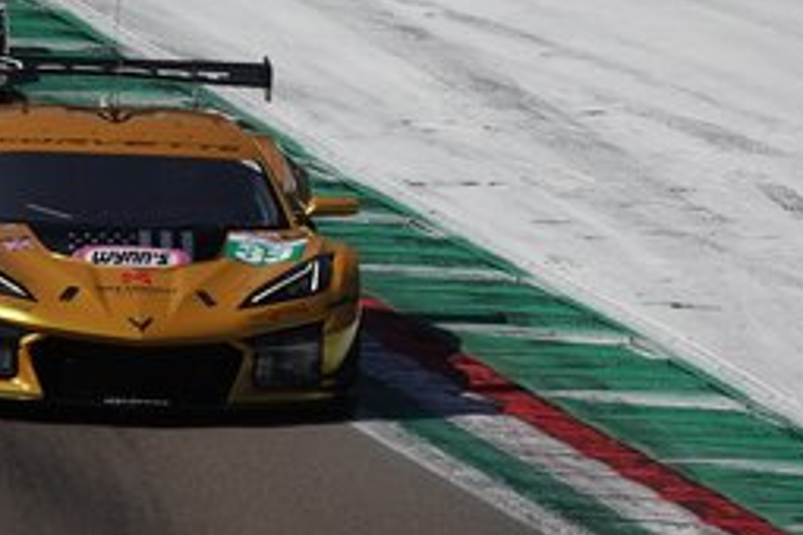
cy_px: 305
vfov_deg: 1.3
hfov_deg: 1.9
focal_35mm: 1059
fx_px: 23620
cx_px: 296
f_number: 4.5
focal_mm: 220
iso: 100
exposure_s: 1/1600
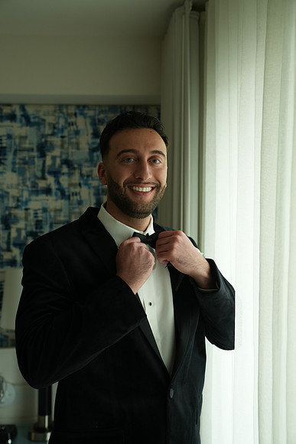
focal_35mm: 48
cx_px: 148
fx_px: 592
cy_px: 222
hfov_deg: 28.1
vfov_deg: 41.1
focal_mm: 48
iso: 1250
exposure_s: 1/200
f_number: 4
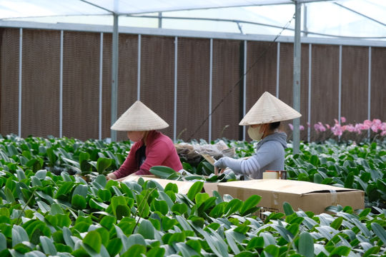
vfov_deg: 11.7
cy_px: 128
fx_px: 1254
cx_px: 193
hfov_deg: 17.5
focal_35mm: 117
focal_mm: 78.1
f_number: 4.5
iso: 2000
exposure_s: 1/320
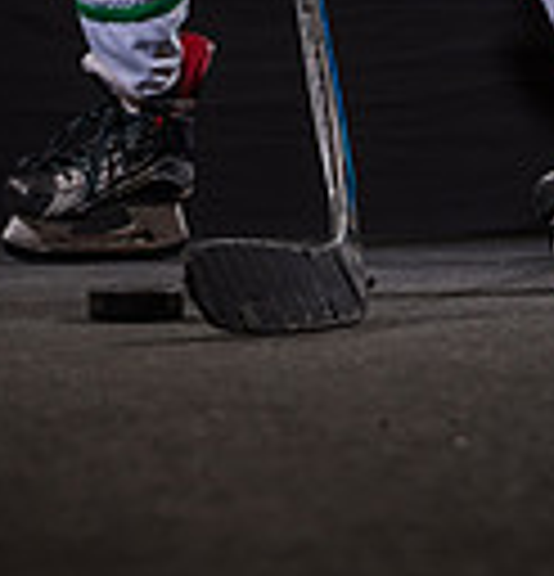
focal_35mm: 135
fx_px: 2495
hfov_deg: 12.6
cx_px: 98
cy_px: -78
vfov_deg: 12.9
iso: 80
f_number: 2.8
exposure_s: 1/160
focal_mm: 24
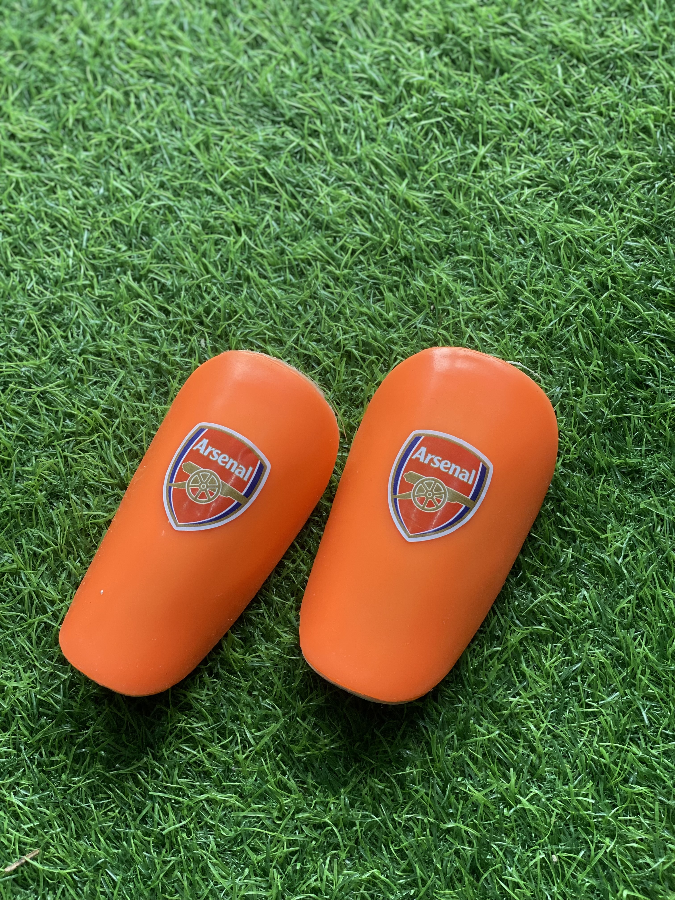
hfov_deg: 28.0
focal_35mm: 52
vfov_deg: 36.8
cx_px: 338
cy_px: 450
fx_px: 1352
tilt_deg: -75.5
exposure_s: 1/100
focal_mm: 6
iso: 64
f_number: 2
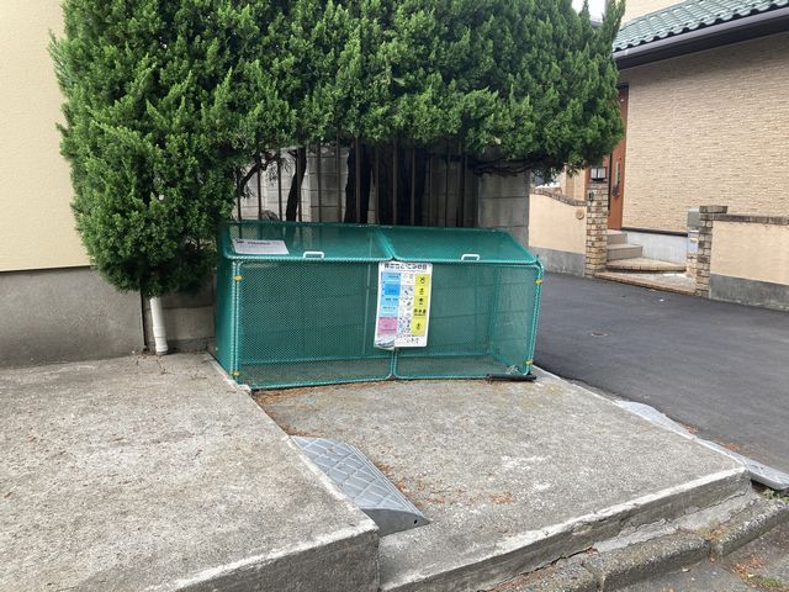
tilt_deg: -9.6
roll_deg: -0.1
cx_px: 394
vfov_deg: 49.7
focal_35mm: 28
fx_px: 638
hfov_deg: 63.4
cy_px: 296
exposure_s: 1/162
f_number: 1.8
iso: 20
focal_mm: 3.99
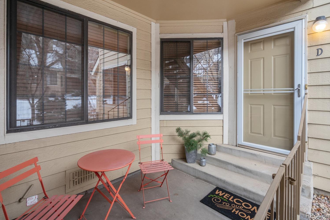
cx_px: 166
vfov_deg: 70.4
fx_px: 156
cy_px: 103
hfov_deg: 93.3
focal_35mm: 17
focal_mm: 16
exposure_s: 1/40
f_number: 8
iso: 400
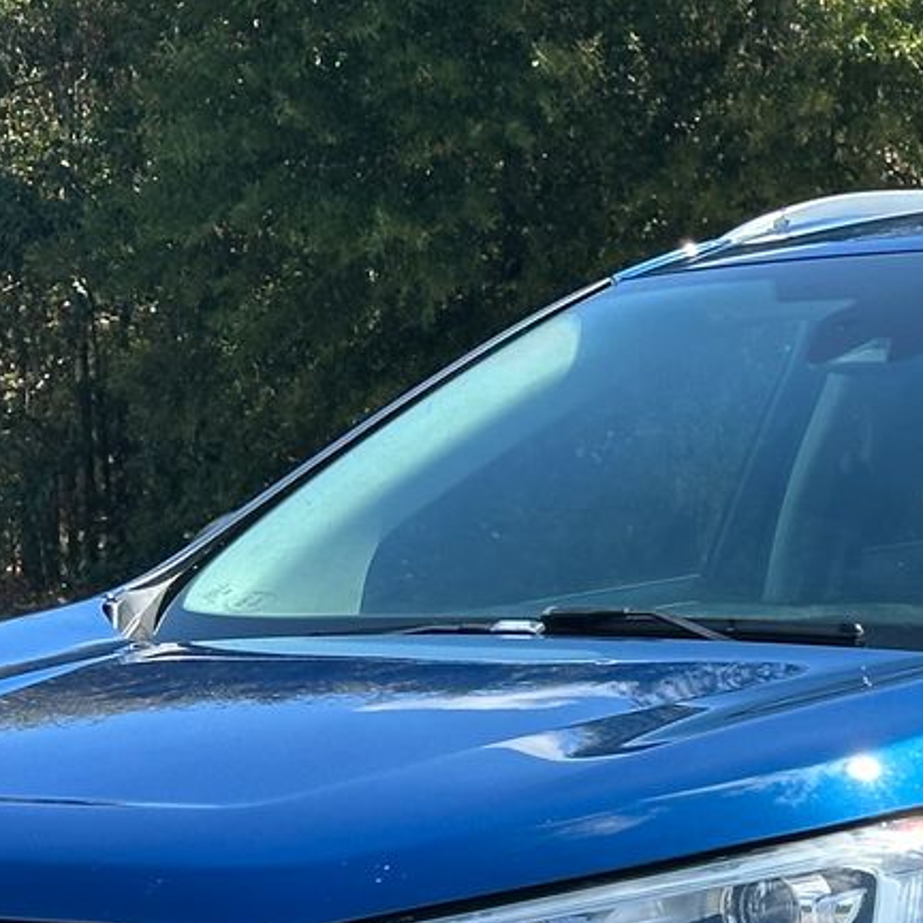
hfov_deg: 11.0
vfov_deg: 11.0
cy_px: 970
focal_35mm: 157
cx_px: 878
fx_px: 4736
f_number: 1.78
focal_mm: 6.86
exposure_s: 1/1453
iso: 64
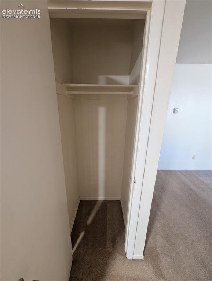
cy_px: 140
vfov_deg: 110.5
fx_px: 98
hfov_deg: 94.6
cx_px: 106
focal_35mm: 12
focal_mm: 2.02
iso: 571
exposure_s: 1/40
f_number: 1.7
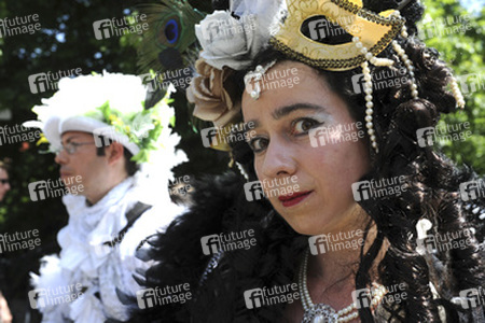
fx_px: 471
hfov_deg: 54.4
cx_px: 242
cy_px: 162
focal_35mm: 35
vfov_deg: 37.9
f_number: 8
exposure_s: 1/200
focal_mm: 35
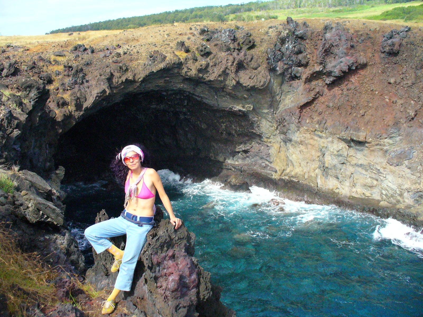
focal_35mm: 37
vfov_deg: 38.7
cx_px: 212
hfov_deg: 50.1
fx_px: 452
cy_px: 158
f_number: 5.6
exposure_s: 1/640
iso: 400
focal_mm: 6.1
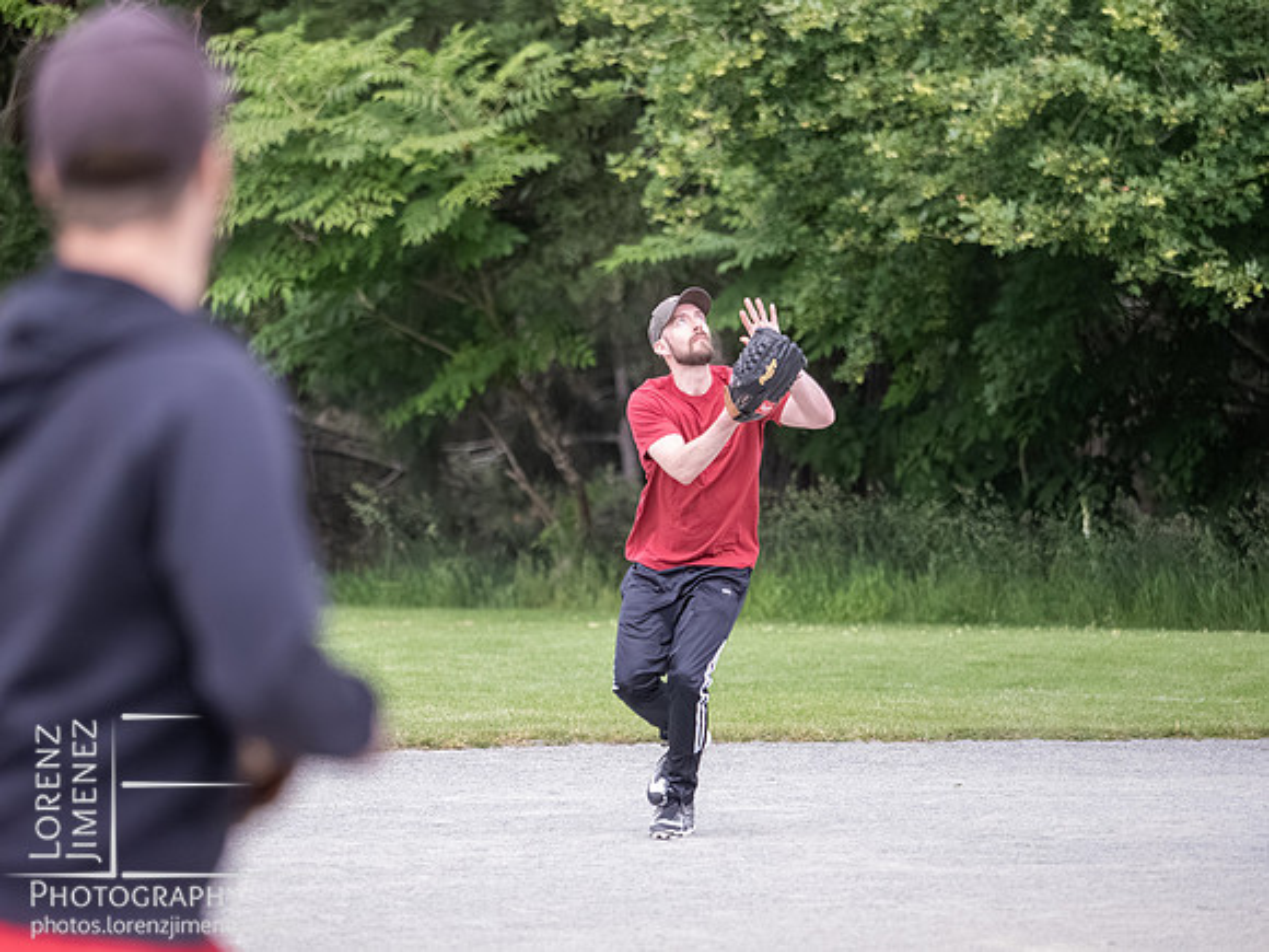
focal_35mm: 300
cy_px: 476
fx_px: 10998
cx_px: 634
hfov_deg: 6.6
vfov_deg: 5.0
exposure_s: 1/1600
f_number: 2.8
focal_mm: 150
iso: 3200
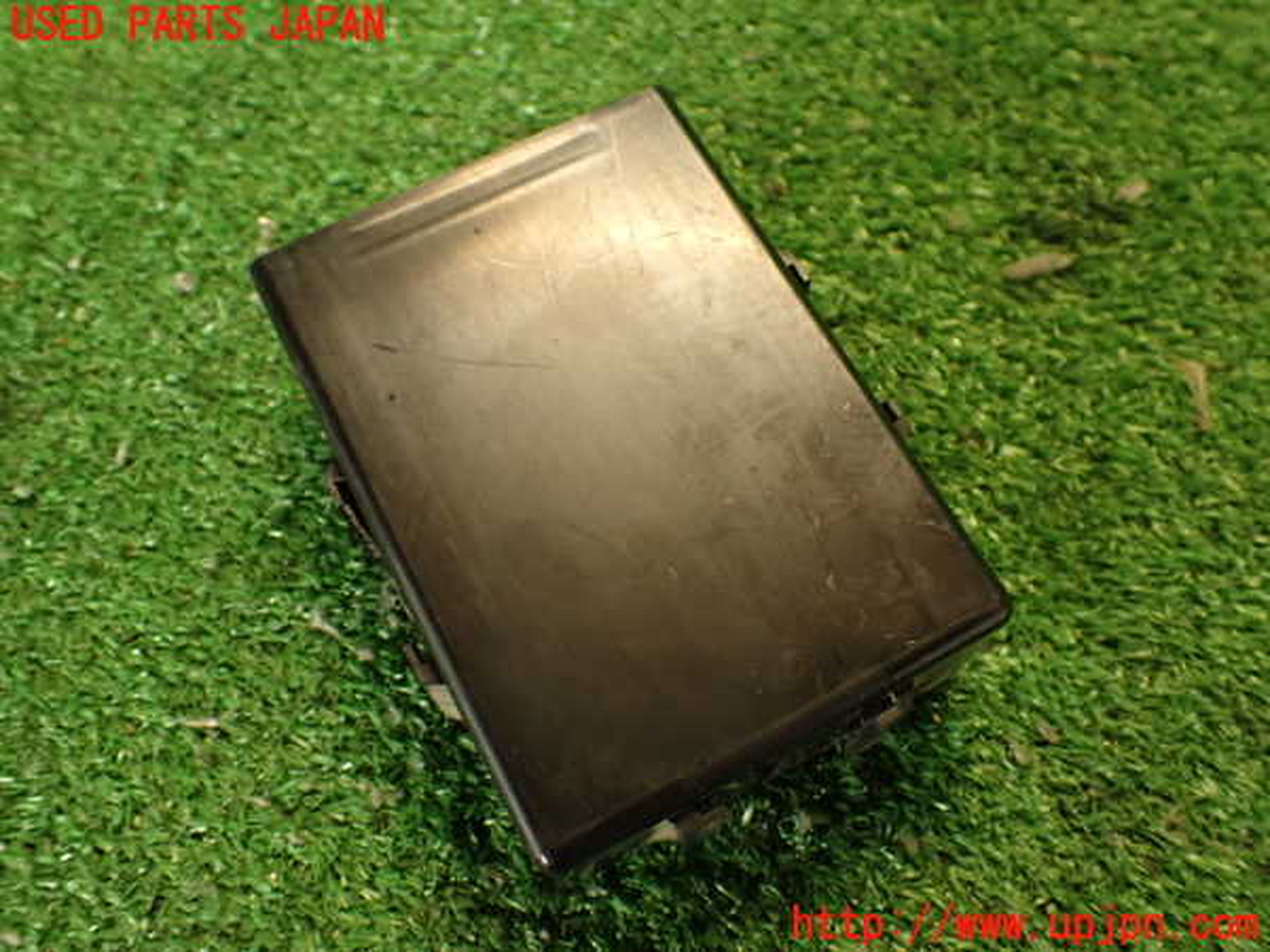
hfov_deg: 56.8
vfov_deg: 44.2
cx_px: 635
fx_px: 1174
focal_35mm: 32
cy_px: 476
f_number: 2.4
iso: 320
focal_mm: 5.79
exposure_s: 1/30
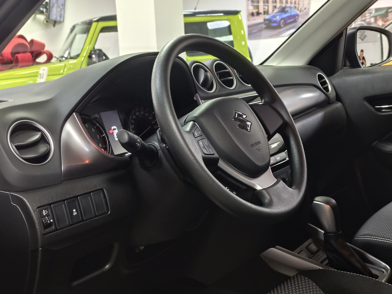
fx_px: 521
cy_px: 147
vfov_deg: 31.5
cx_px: 196
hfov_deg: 41.2
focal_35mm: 46
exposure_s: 1/25
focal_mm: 6.19
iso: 1250
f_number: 1.65
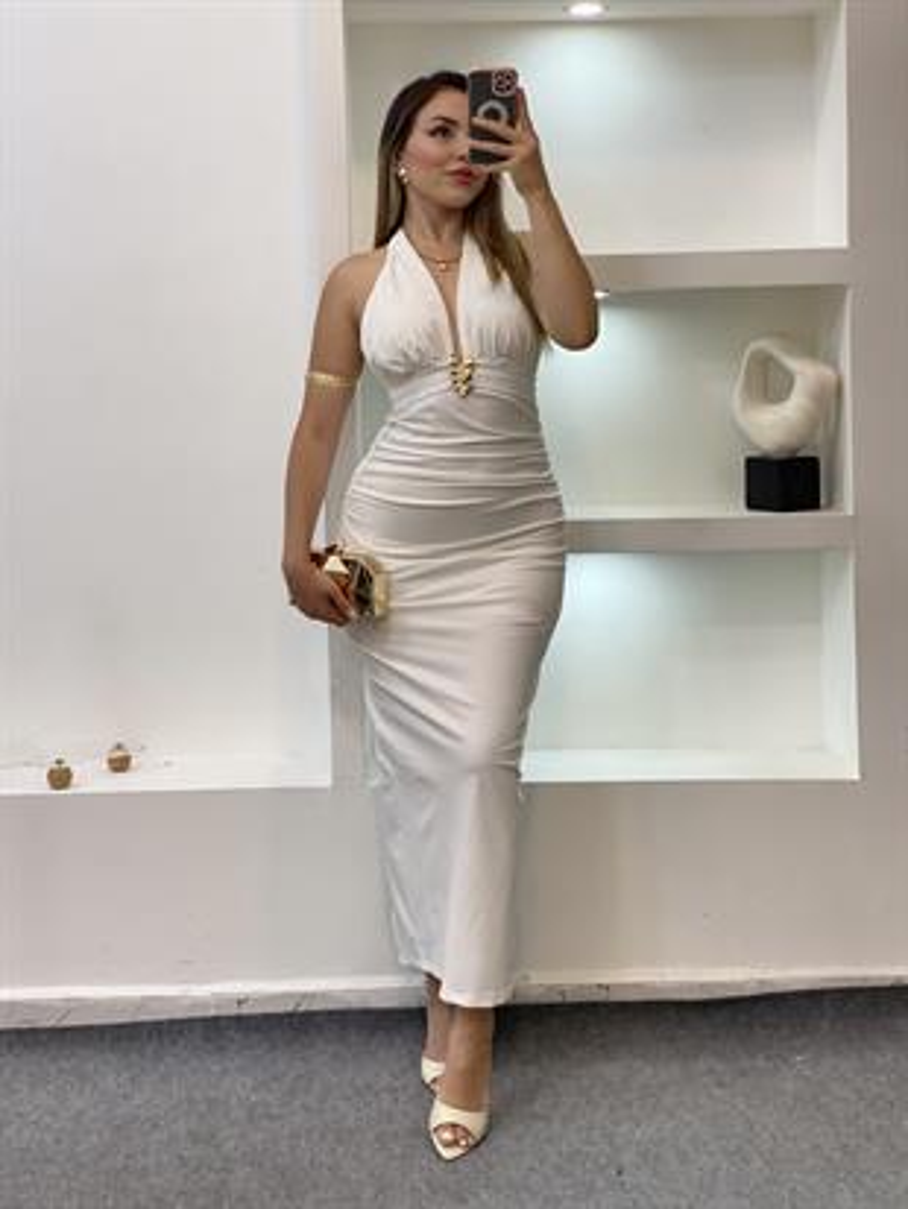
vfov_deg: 36.8
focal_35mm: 52
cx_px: 454
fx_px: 1818
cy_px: 604
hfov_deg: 28.0
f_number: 2
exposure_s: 1/100
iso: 80
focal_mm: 6
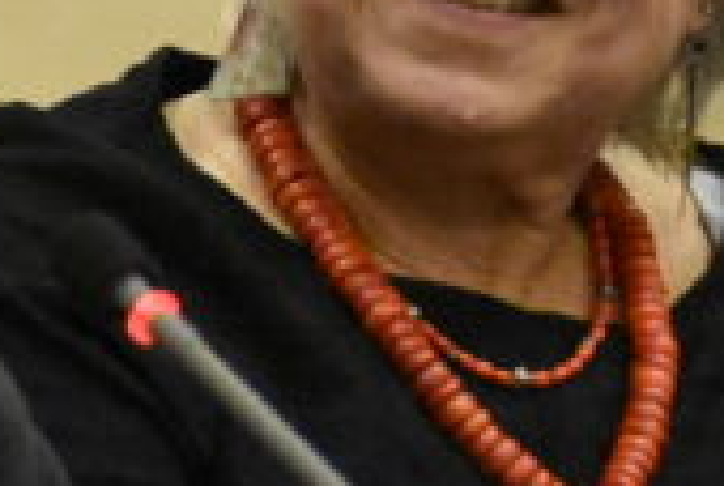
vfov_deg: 1.7
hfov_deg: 2.5
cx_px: 618
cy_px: 141
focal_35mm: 811
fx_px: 16338
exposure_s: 1/250
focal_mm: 90
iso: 11400
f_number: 5.3
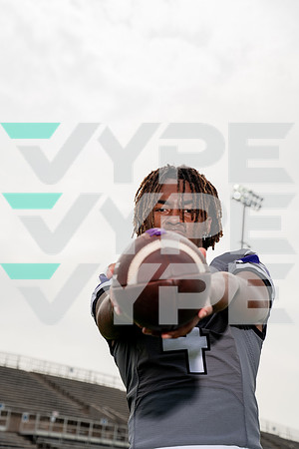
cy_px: 224
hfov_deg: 22.3
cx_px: 150
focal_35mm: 61
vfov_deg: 32.9
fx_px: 760
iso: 100
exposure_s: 1/640
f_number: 5.6
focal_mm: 61
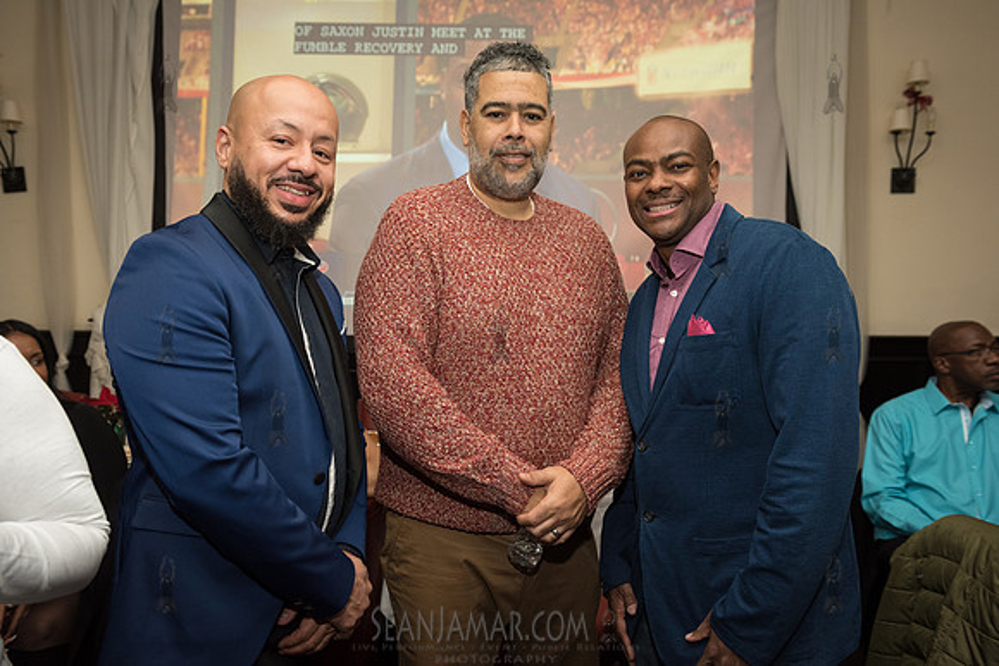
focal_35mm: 28
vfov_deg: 46.4
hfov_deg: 65.5
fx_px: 777
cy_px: 333
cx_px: 500
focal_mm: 28
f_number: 4.5
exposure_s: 1/200
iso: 2000
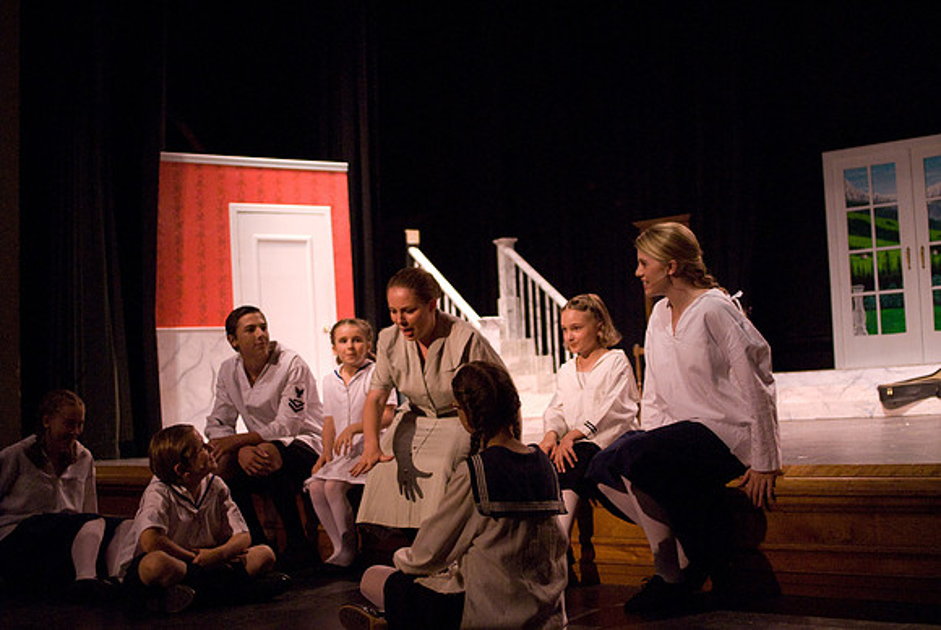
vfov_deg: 29.0
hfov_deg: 42.3
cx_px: 470
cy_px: 315
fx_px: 1217
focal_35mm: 46
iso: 1600
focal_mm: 31
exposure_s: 1/125
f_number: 2.8
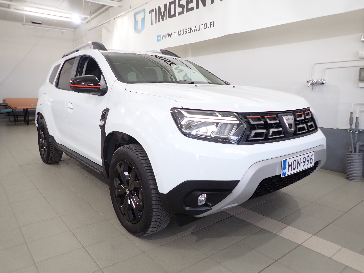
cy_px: 136
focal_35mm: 25
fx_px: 263
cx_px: 182
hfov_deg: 69.4
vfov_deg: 54.9
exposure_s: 1/60
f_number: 2
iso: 100
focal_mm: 4.5
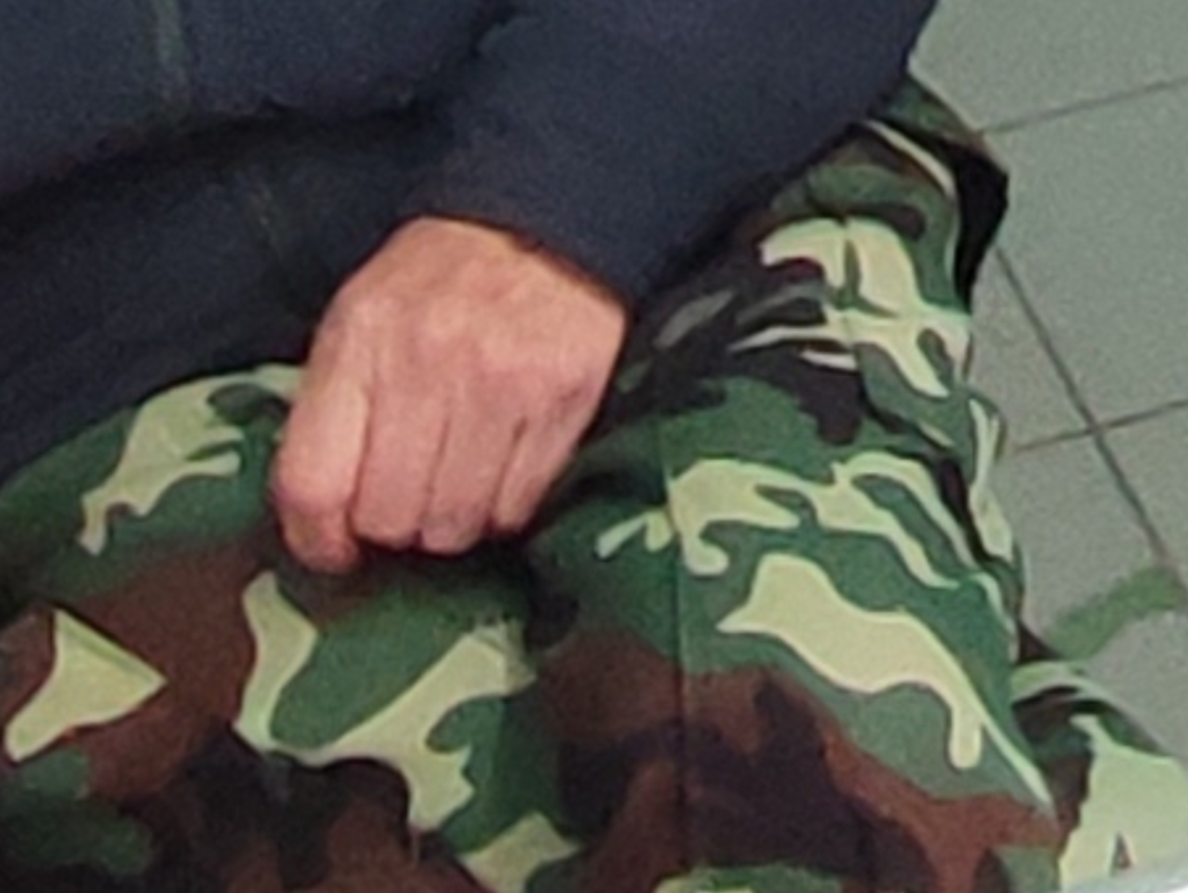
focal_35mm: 116
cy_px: -2175
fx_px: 3985
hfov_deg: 15.8
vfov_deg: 9.0
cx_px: 1708
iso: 473
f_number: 2.2
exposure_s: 1/33
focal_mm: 1.65
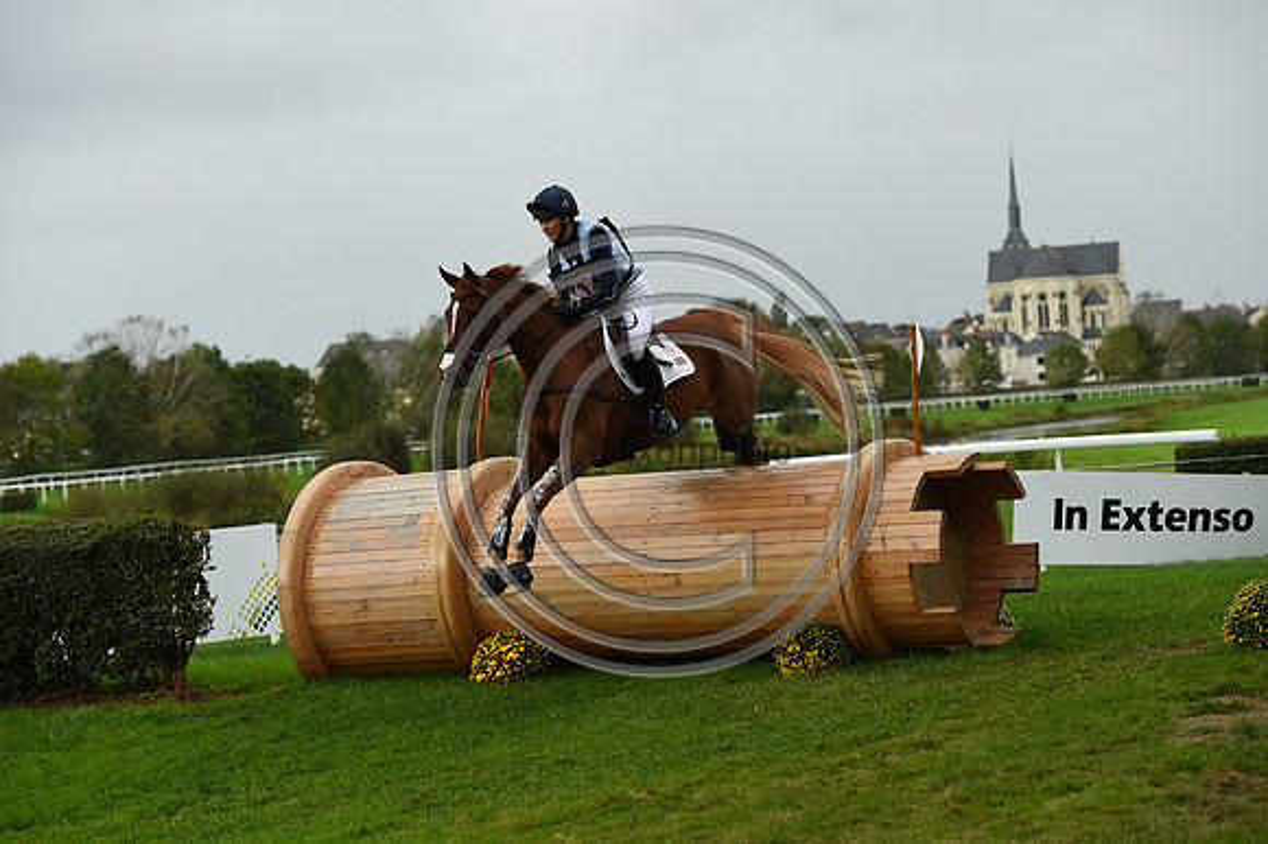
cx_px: 634
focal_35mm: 110
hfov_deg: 18.6
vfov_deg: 12.4
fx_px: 3872
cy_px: 422
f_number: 4.5
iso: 400
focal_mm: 110
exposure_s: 1/1250
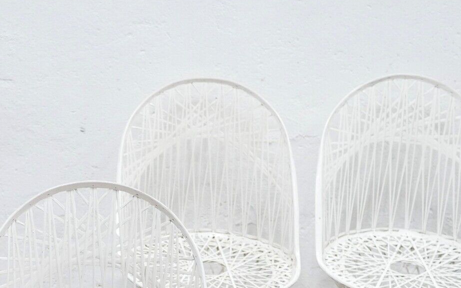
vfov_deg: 13.9
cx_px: 76
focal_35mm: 92
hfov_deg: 22.2
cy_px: 329
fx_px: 1156
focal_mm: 20
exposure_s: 1/60
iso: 2000
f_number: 1.7
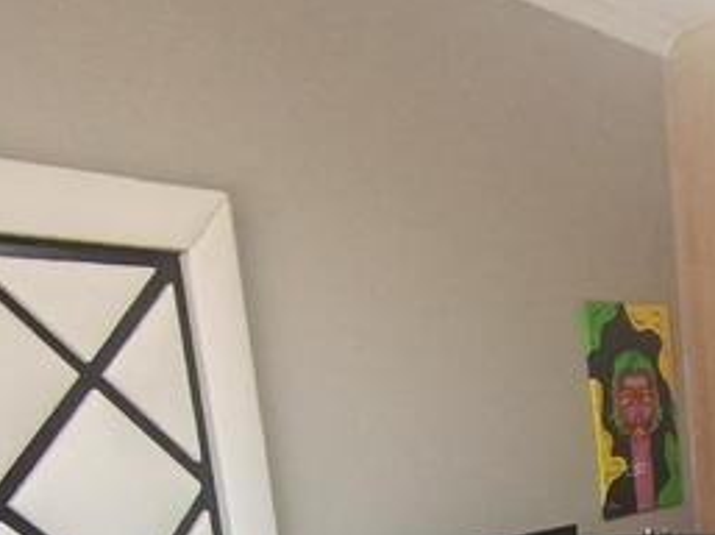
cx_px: 570
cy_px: 691
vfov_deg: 24.1
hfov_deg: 35.1
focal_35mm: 53
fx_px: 1093
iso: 698
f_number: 2.2
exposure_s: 1/50
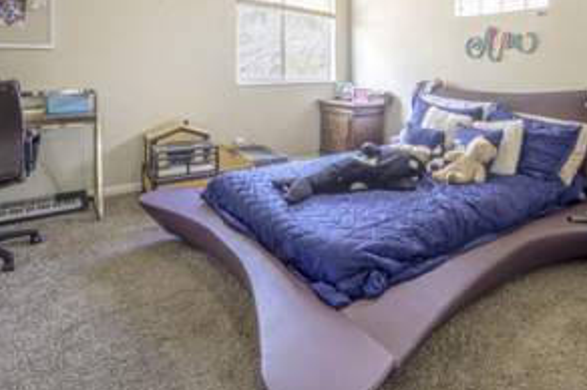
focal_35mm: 23
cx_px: 336
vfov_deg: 51.6
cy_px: 79
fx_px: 375
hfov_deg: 75.7
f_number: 22
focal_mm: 14
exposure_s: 1/15
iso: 400
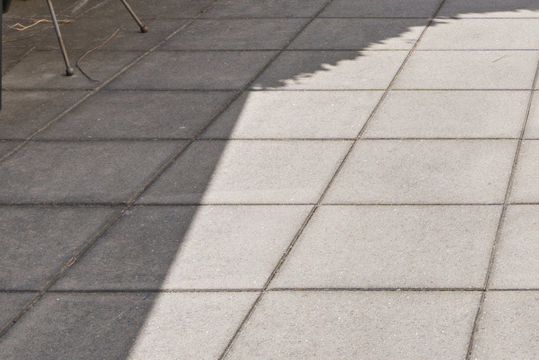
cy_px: -276
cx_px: 636
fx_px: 1273
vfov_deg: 14.3
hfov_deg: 22.2
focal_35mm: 85
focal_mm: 21
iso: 50
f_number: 9
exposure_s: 1/80
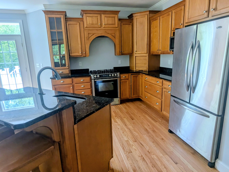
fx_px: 106
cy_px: 86
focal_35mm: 16
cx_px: 114
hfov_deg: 94.5
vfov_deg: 78.1
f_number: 2.2
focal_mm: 2.22
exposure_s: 1/81.1
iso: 35
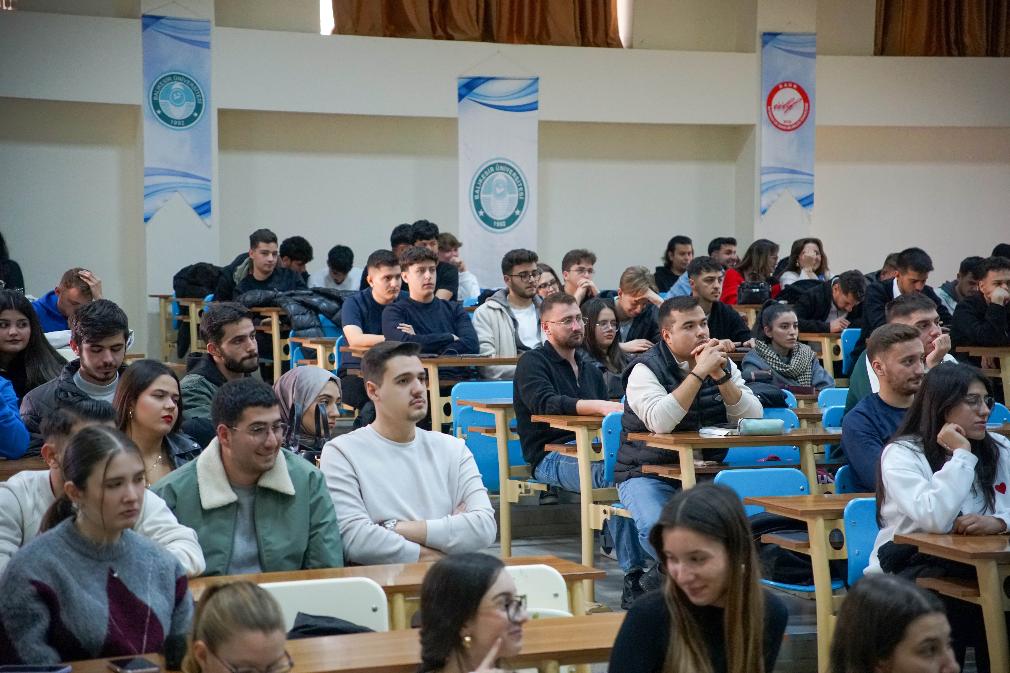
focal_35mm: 75
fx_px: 2104
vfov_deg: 18.2
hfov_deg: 27.0
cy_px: 336
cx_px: 505
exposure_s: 1/200
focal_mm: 50
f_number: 2.8
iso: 2000
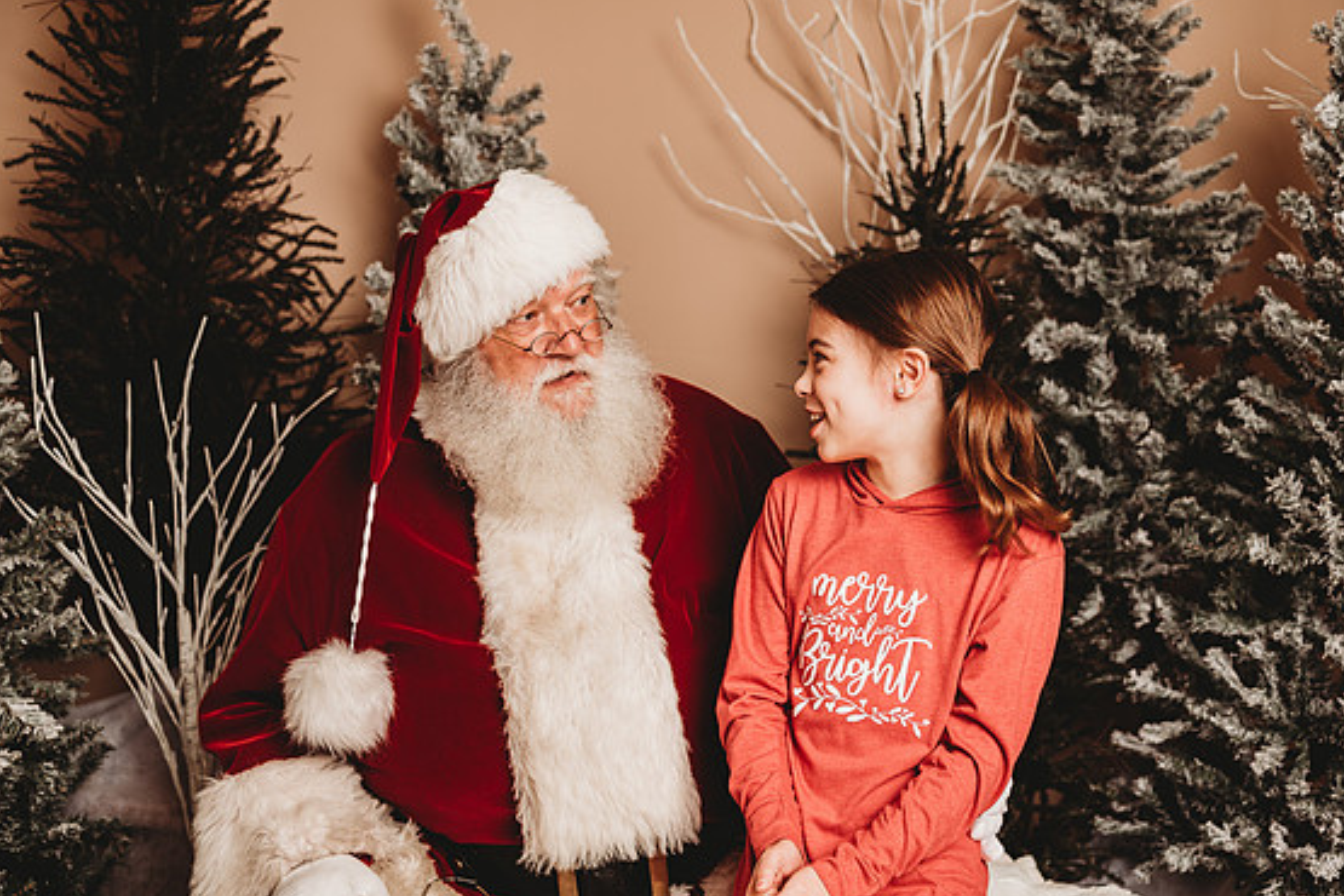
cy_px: 440
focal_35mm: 46
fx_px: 1717
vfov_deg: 29.2
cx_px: 695
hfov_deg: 42.7
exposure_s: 1/160
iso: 100
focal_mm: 44
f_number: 4
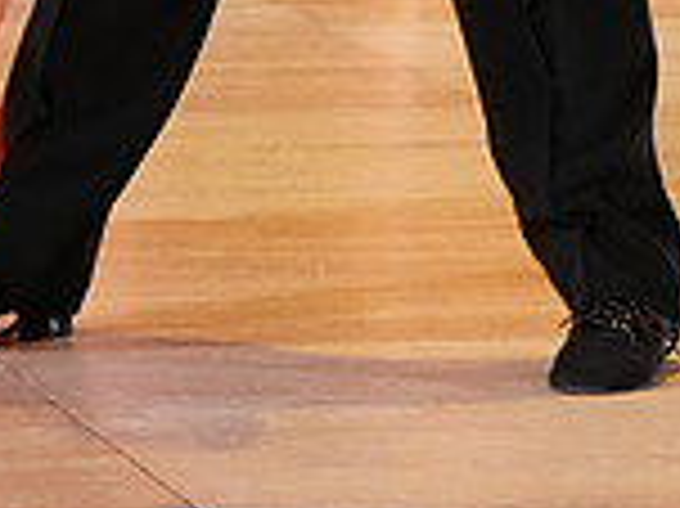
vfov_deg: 3.4
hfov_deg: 4.6
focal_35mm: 435
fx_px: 8538
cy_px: -468
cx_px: 160
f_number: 4
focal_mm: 118
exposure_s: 1/400
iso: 4000
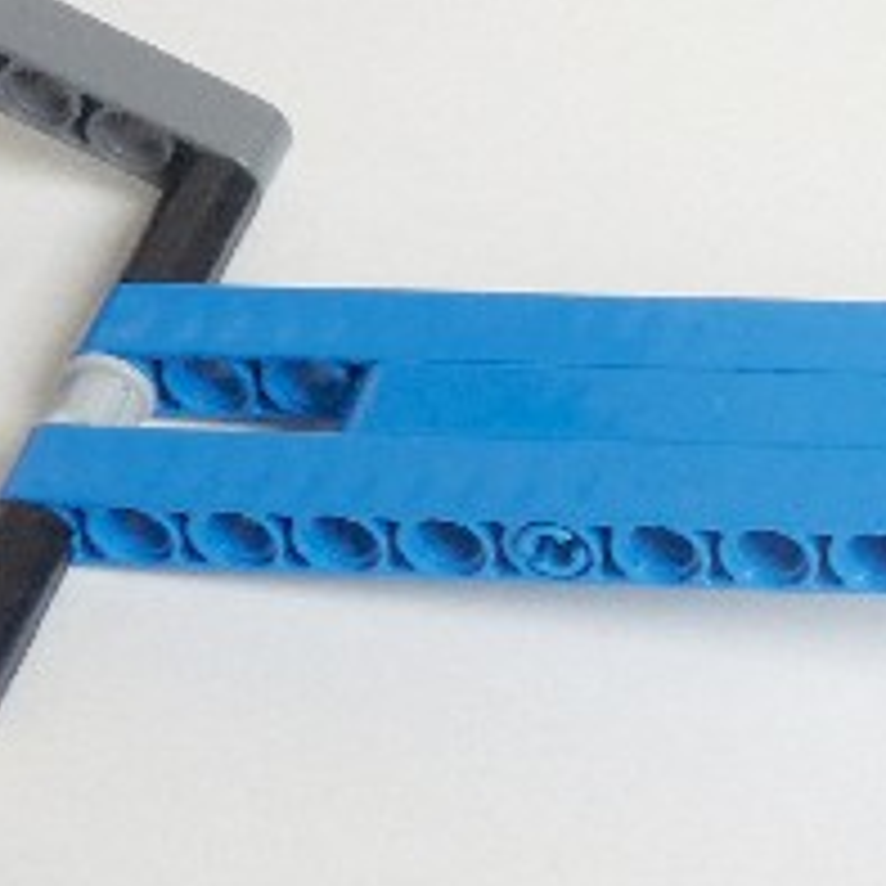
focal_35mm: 111
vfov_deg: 15.6
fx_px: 3214
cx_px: 1421
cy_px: 265
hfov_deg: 14.4
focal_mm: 5.4
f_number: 3
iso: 250
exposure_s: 1/30
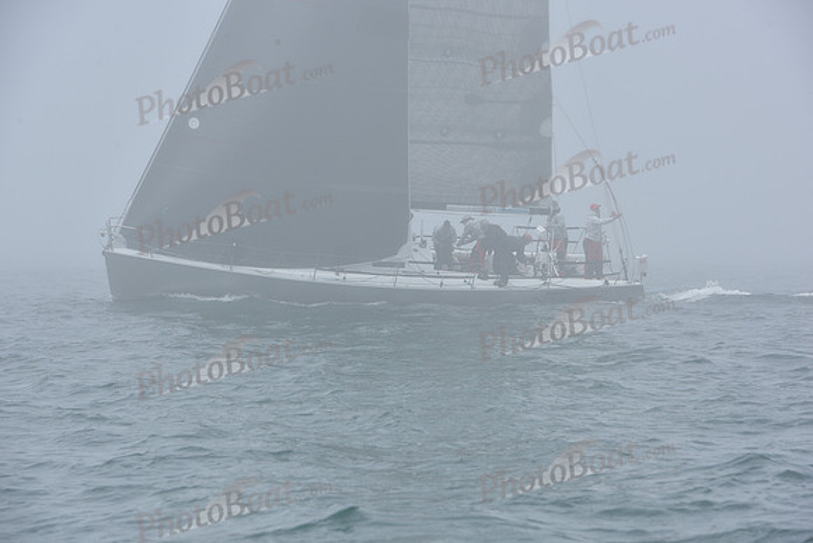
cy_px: 272
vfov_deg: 8.3
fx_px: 3727
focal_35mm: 165
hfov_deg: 12.4
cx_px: 406
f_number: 10
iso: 250
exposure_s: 1/800
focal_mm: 165
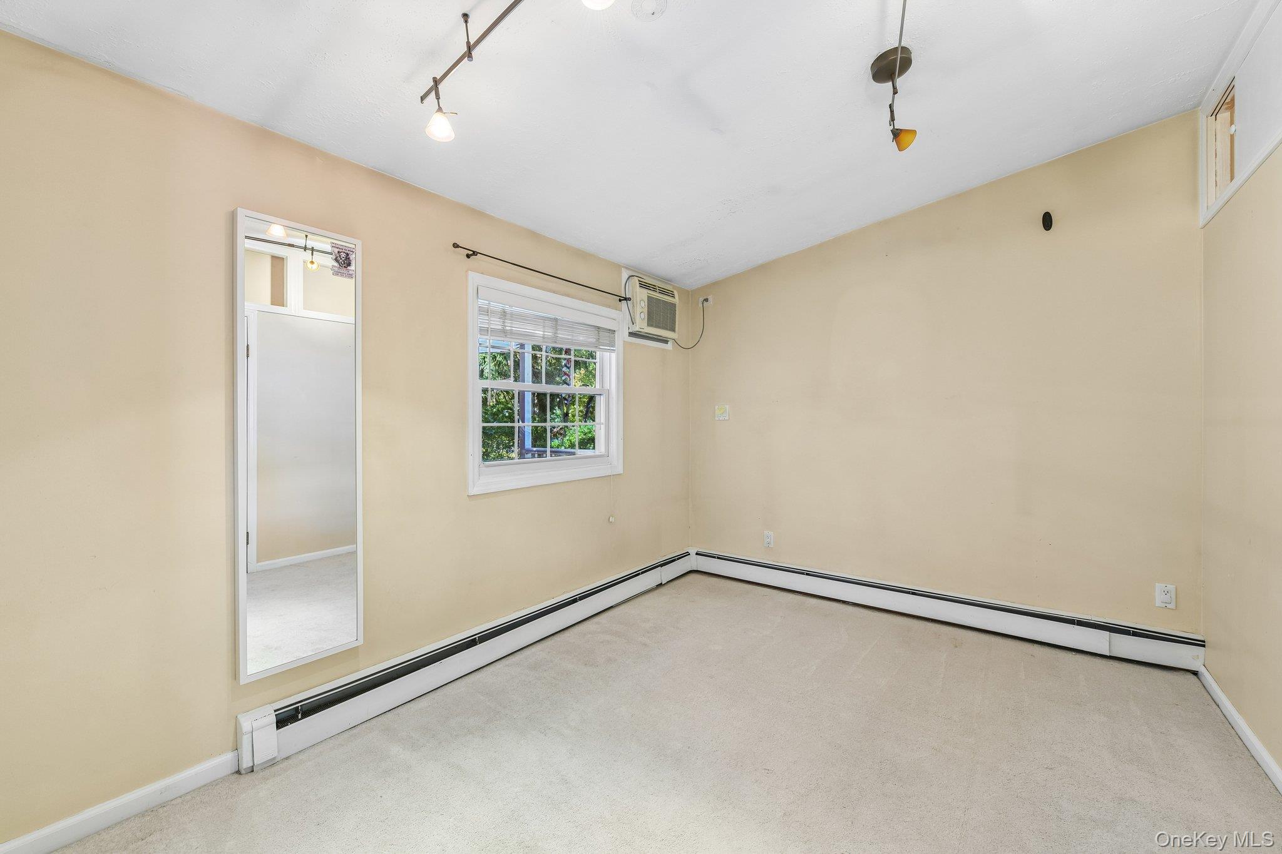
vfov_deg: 81.2
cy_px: 427
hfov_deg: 104.3
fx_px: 498
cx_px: 641
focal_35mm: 14
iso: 400
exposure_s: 1/4
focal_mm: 14
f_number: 8
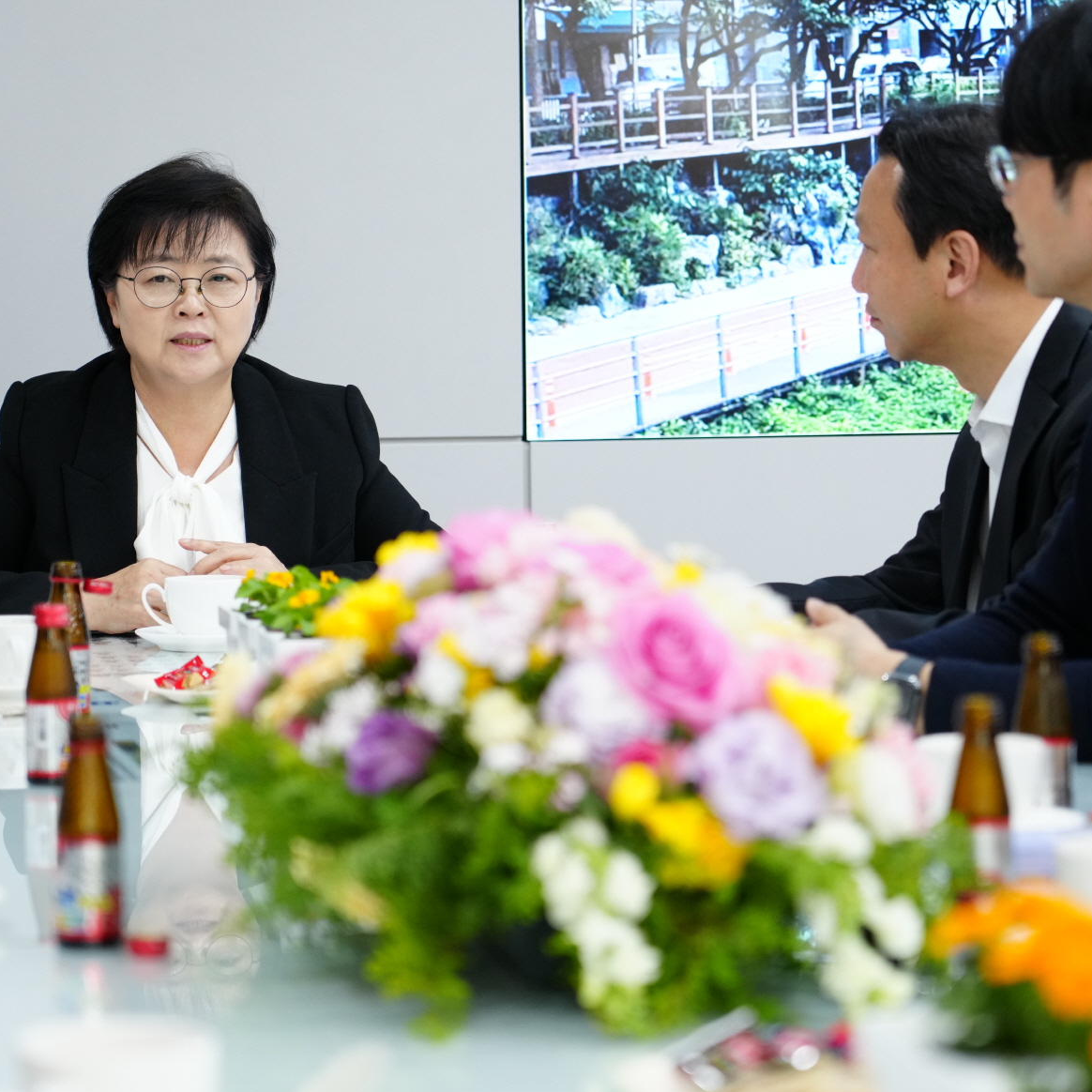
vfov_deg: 12.7
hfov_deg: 12.7
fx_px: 4925
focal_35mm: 138
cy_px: 533
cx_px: 569
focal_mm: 105
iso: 2000
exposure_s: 1/125
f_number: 4
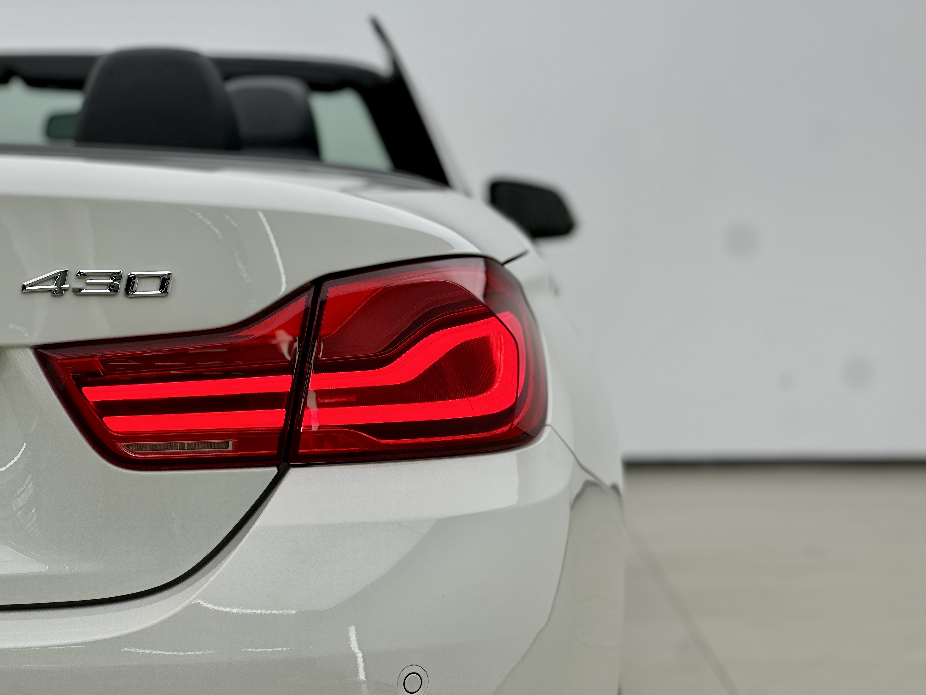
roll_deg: +0.2
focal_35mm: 77
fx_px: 2060
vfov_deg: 19.1
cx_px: 463
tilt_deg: -2.1
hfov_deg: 25.3
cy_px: 348
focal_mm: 9
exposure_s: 1/100
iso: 25
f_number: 2.8
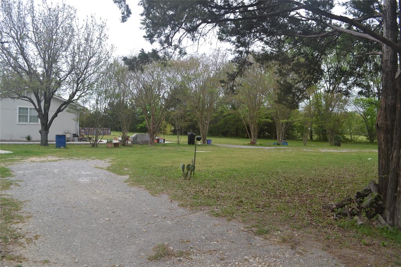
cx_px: 200
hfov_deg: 67.4
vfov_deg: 47.9
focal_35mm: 27
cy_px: 134
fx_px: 301
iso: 100
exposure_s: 1/125
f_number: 5.6
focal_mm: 18
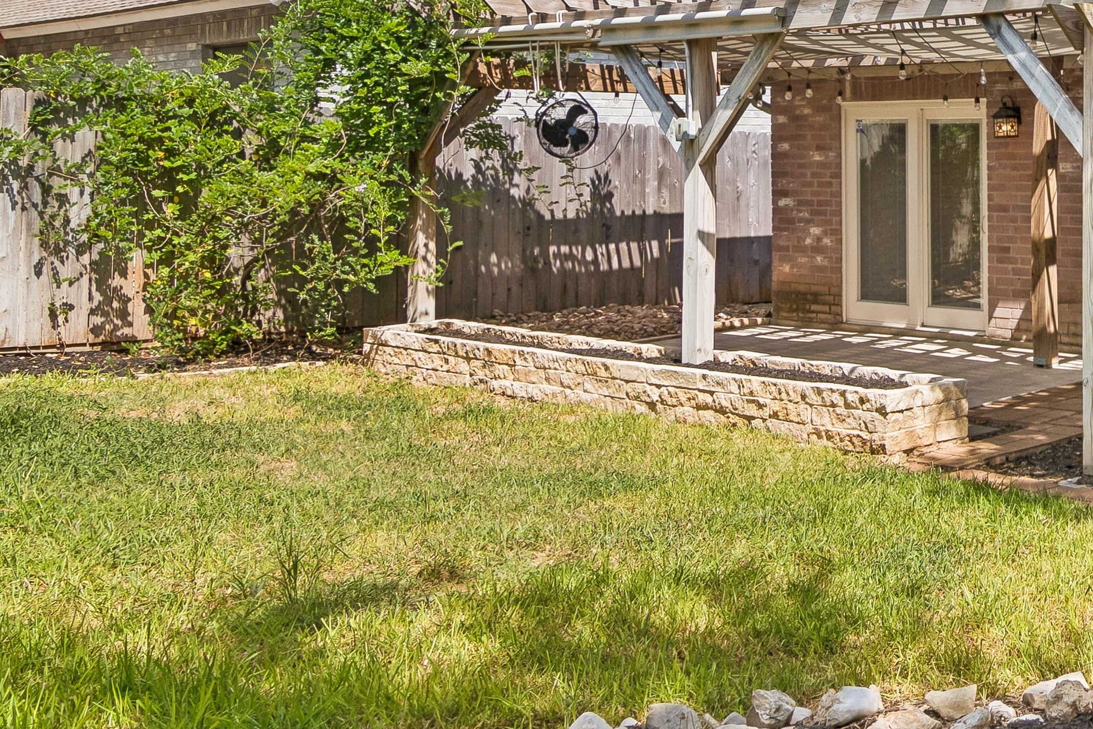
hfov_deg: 35.4
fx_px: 1427
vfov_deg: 28.1
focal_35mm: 47
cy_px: 147
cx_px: 1222
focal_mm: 12
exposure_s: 1/320
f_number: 8
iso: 100
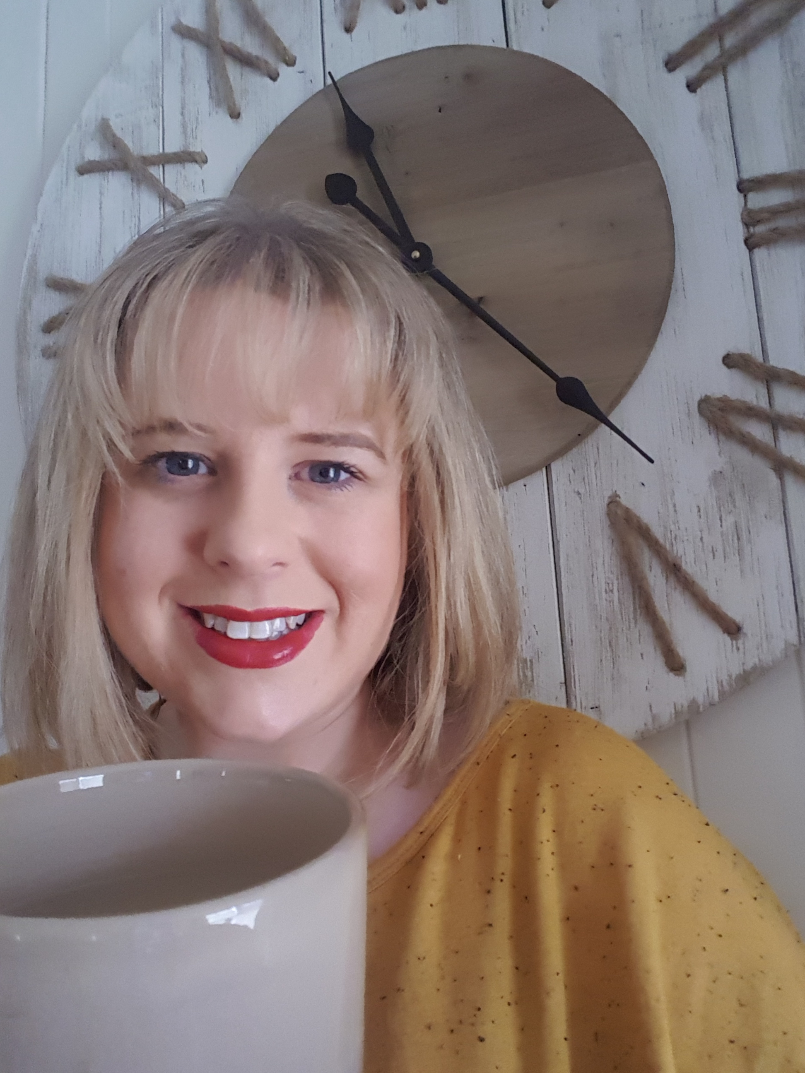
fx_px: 651
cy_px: 536
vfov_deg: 79.0
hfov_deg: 63.4
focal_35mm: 21
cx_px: 402
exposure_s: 1/17
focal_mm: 2.1
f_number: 1.7
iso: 320
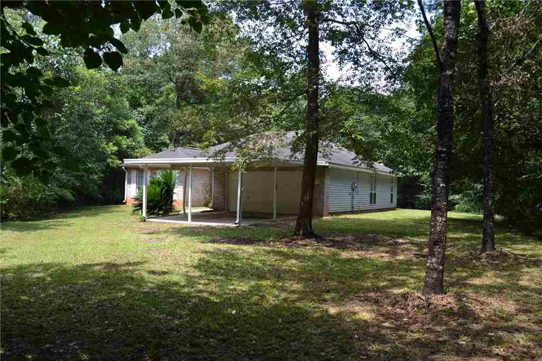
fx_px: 451
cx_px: 271
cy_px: 180
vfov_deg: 43.6
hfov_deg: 61.9
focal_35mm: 30
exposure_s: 1/160
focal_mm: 20
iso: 100
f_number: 6.3
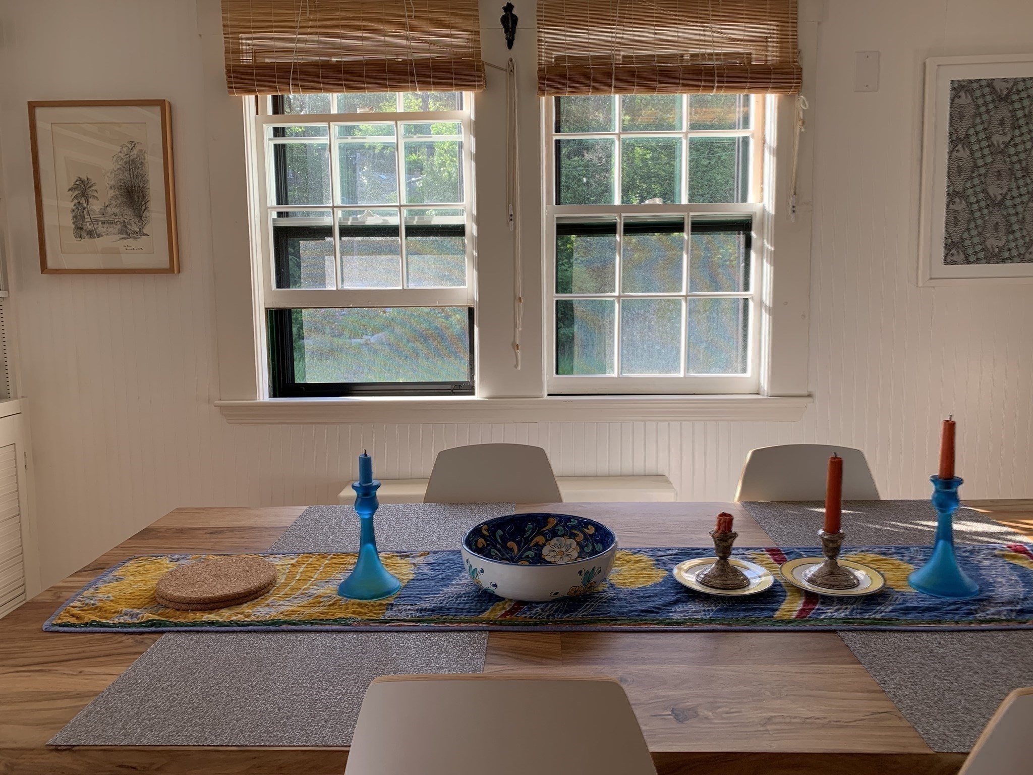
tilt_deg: -5.6
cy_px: 388
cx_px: 516
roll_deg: +1.4
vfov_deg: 53.1
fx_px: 776
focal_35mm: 26
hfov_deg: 67.3
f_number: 1.8
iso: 40
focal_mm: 4.25
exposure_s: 1/121
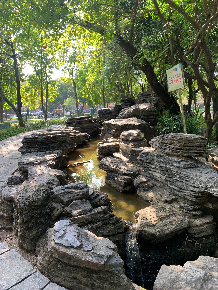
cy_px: 145
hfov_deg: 53.1
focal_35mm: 26
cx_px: 109
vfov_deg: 67.3
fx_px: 218
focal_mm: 4.25
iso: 25
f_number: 1.8
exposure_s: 1/122
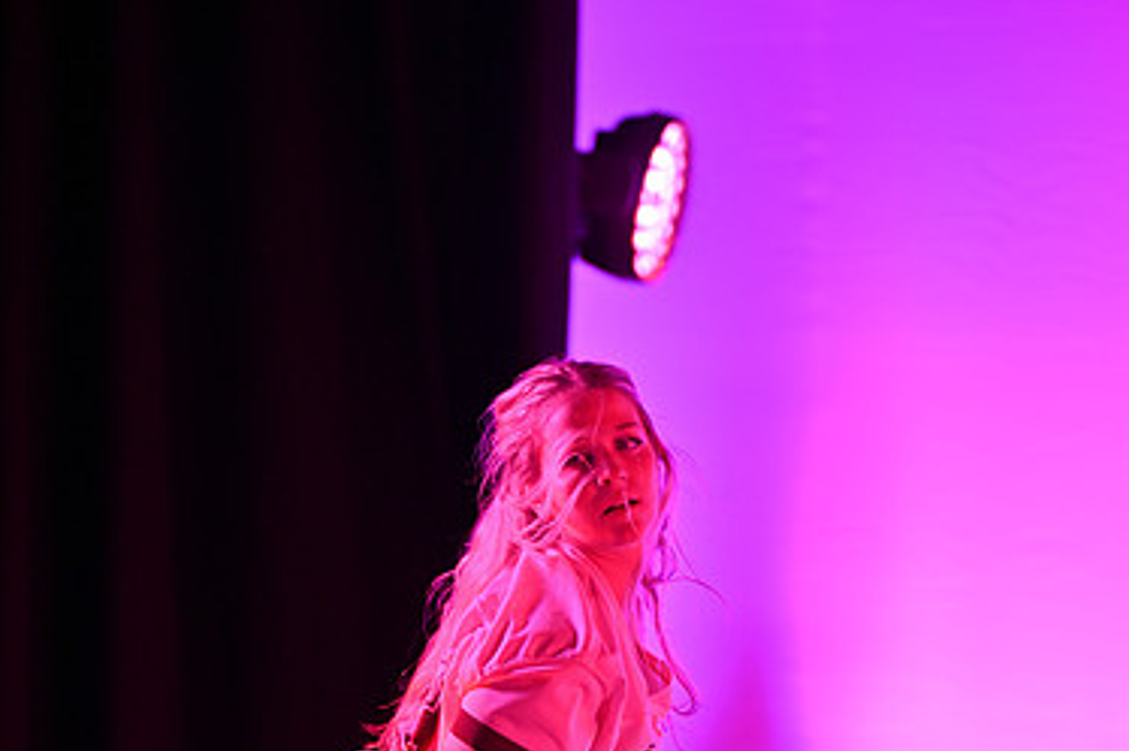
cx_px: 555
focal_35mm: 197
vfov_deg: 6.9
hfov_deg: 10.4
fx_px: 6175
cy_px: 838
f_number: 1.2
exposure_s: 1/400
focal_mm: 85
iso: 64
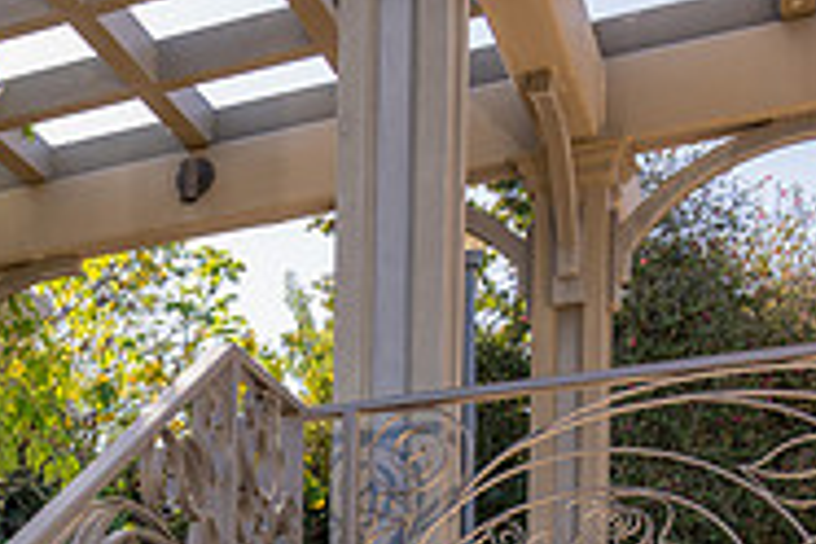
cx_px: -263
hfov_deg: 23.6
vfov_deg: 16.4
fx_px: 1700
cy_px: 845
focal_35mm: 75
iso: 200
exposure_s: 1/200
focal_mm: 24
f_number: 7.1
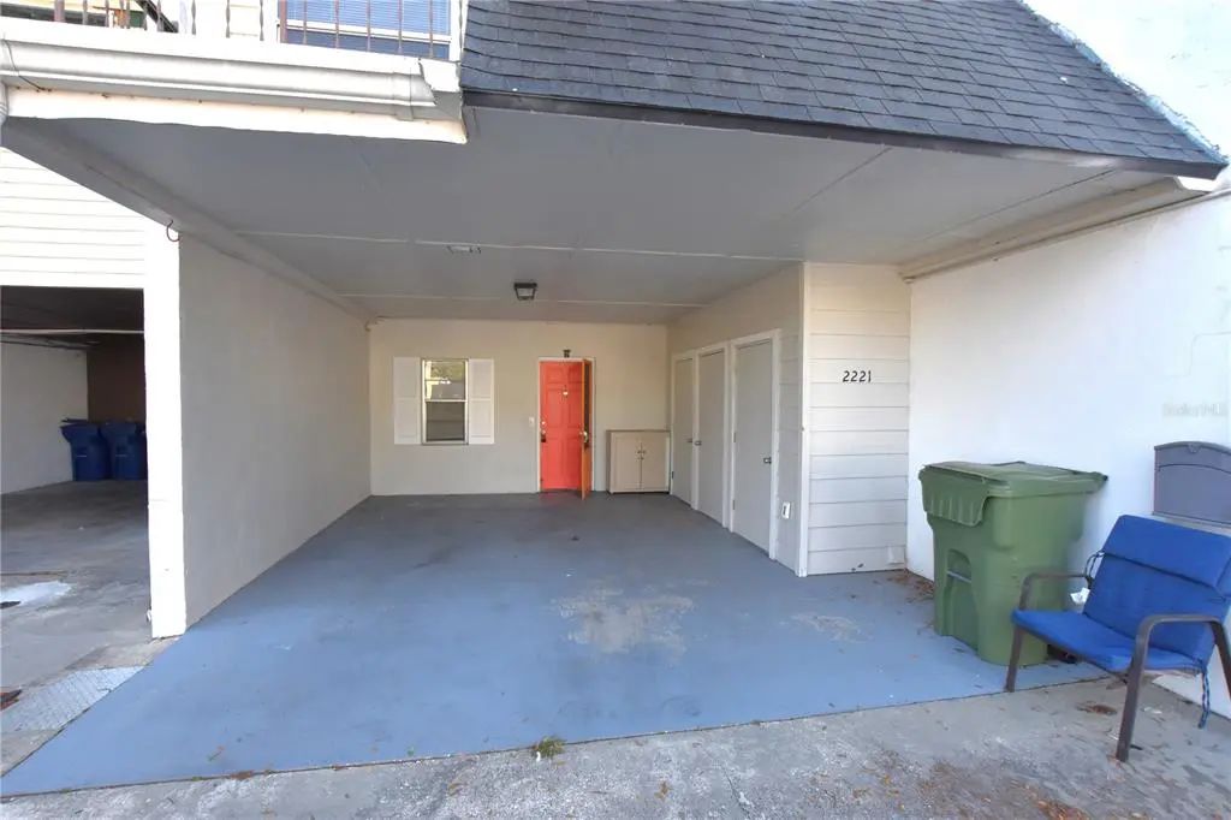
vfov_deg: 77.3
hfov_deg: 100.4
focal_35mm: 15
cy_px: 410
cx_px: 616
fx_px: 513
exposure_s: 1/320
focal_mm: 10
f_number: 8
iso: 800
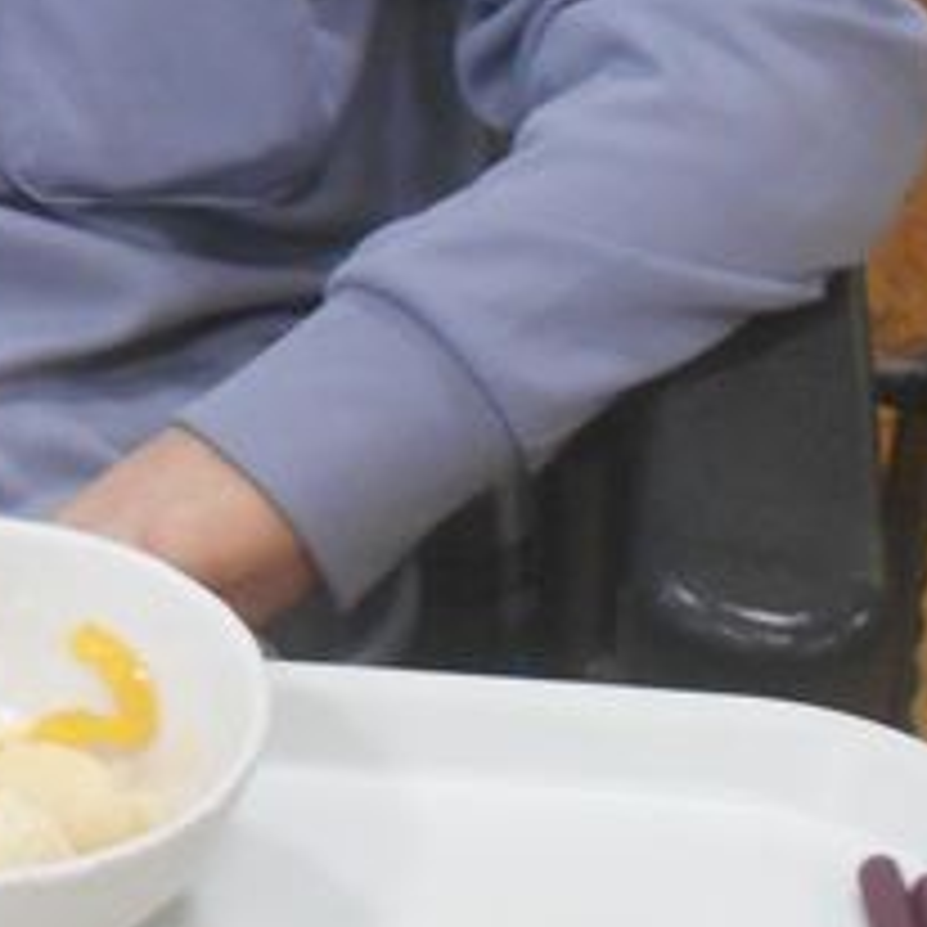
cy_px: -173
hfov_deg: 14.5
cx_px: -270
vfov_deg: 14.7
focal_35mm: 115
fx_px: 3484
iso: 320
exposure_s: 1/30
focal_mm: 4.6
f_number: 3.2
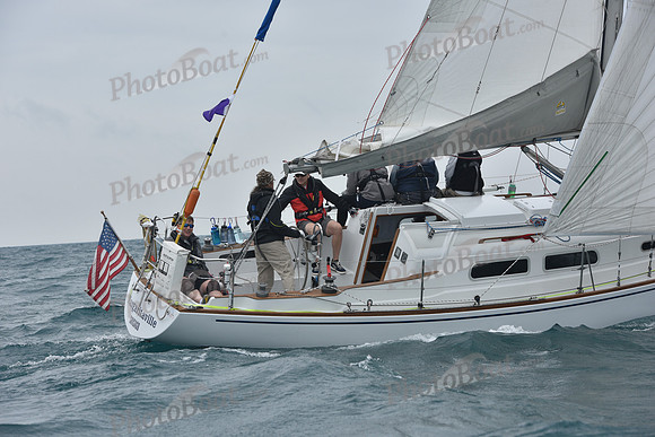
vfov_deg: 12.5
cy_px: 218
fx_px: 2002
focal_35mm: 110
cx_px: 328
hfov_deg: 18.6
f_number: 7.1
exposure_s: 1/800
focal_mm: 110
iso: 250
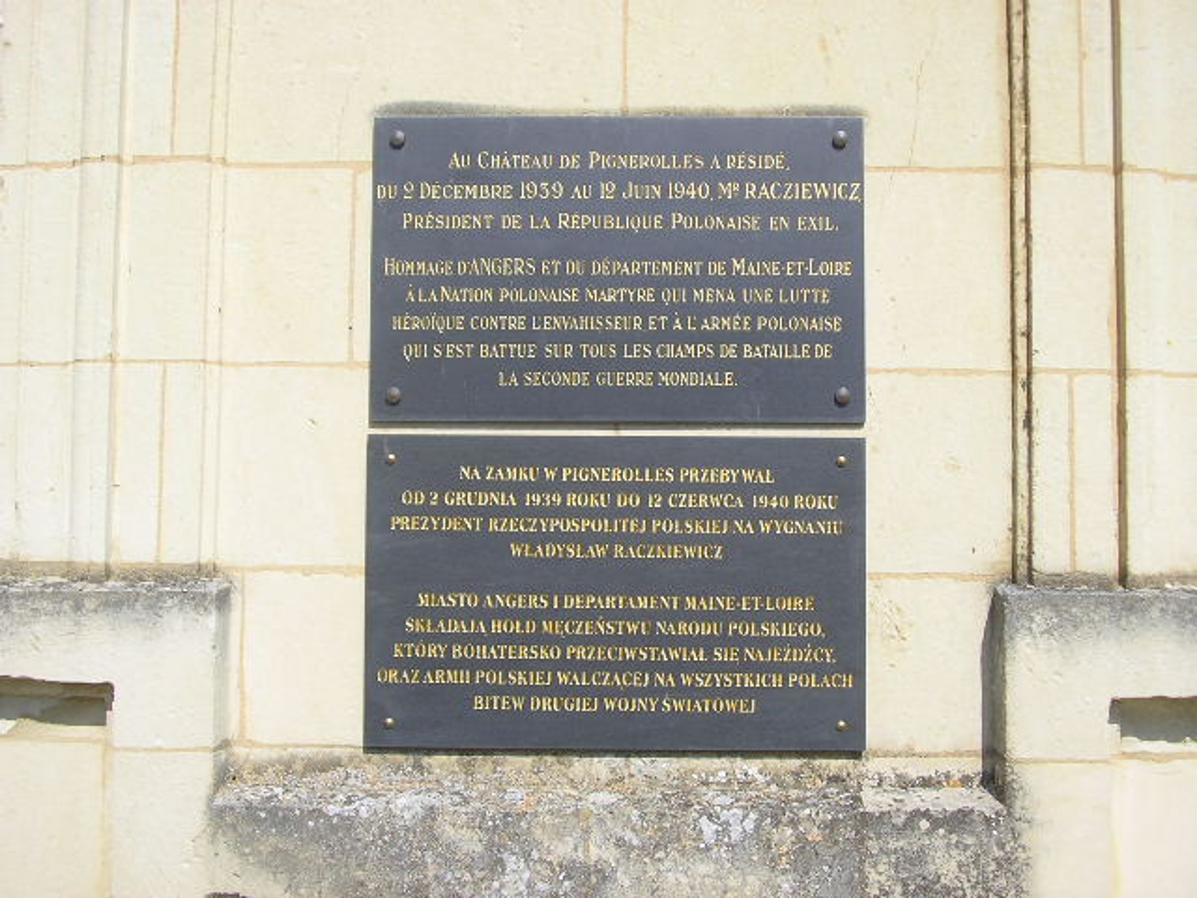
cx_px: 598
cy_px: 449
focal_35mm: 47
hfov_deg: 40.4
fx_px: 1625
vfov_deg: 30.9
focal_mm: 7.2
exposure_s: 1/1000
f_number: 3.2
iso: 50
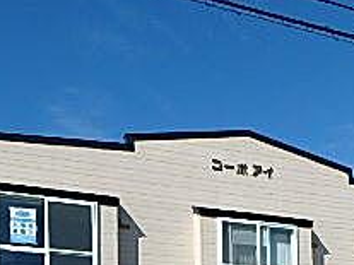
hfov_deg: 29.7
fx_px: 664
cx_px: 229
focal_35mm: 65
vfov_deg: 19.6
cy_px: 397
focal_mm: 3.7
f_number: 6
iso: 125
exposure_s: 1/640
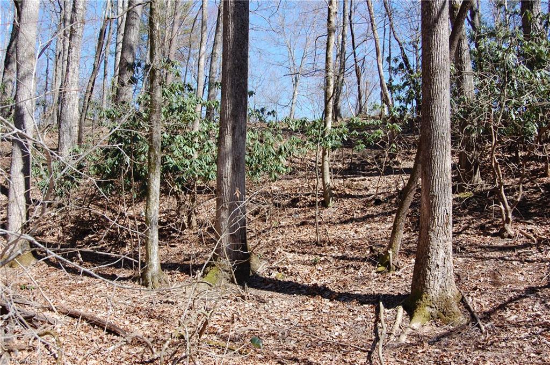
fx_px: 549
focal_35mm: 36
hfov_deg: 53.2
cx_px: 275
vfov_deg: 36.8
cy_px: 182
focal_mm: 24
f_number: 7.1
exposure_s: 1/200
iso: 200
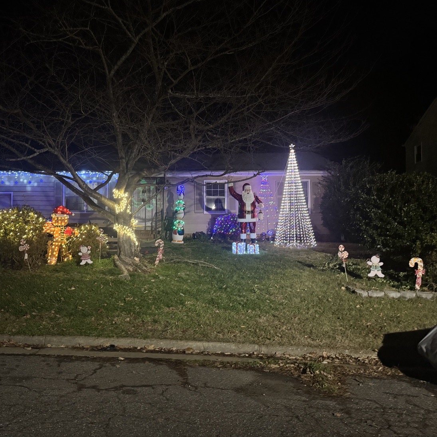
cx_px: 140
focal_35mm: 29
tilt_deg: +3.6
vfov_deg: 55.6
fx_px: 414
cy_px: 216
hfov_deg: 54.3
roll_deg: +1.1
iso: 1600
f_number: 1.78
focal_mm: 6.76
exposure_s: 1/30
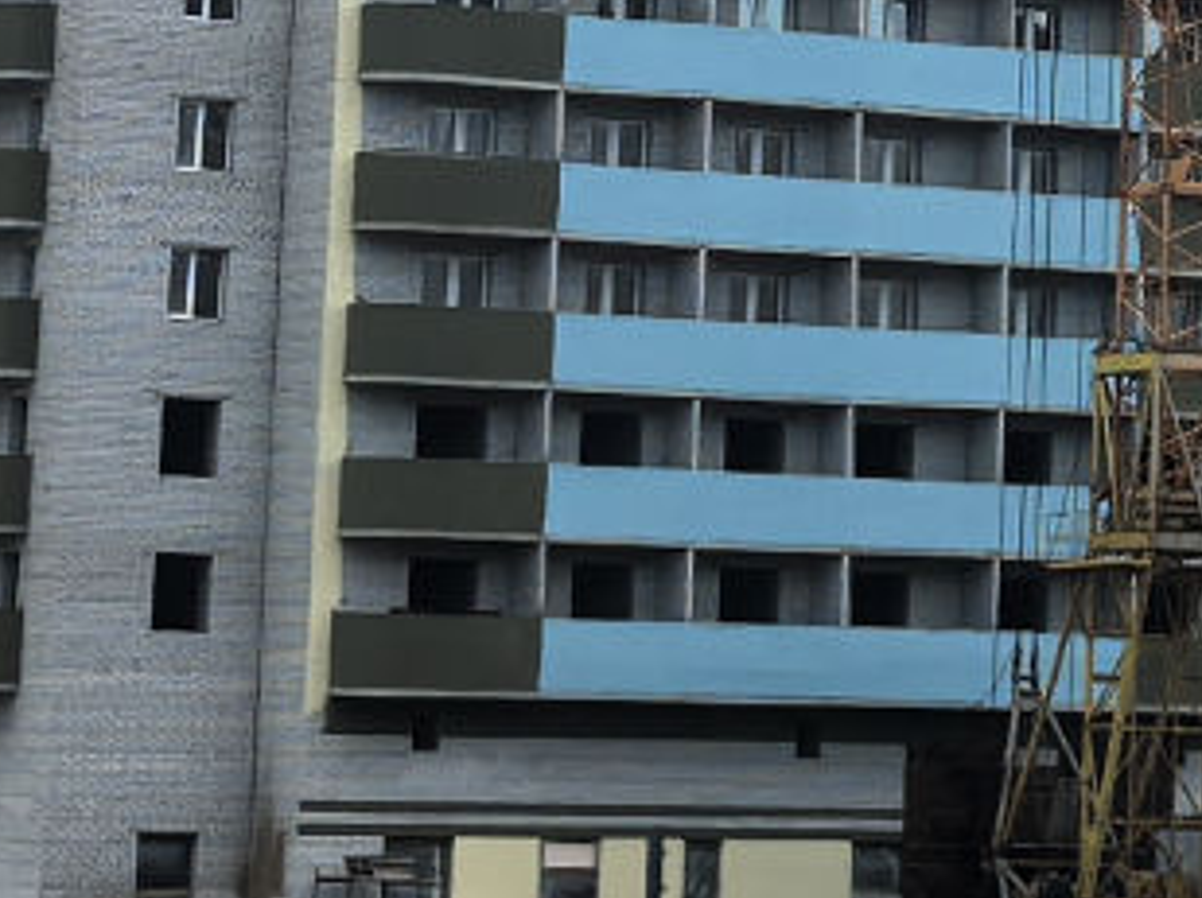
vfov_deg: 7.4
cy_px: -472
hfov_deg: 9.9
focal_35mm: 198
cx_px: 1253
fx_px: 6867
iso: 50
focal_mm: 6.98
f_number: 2
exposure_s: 1/1075
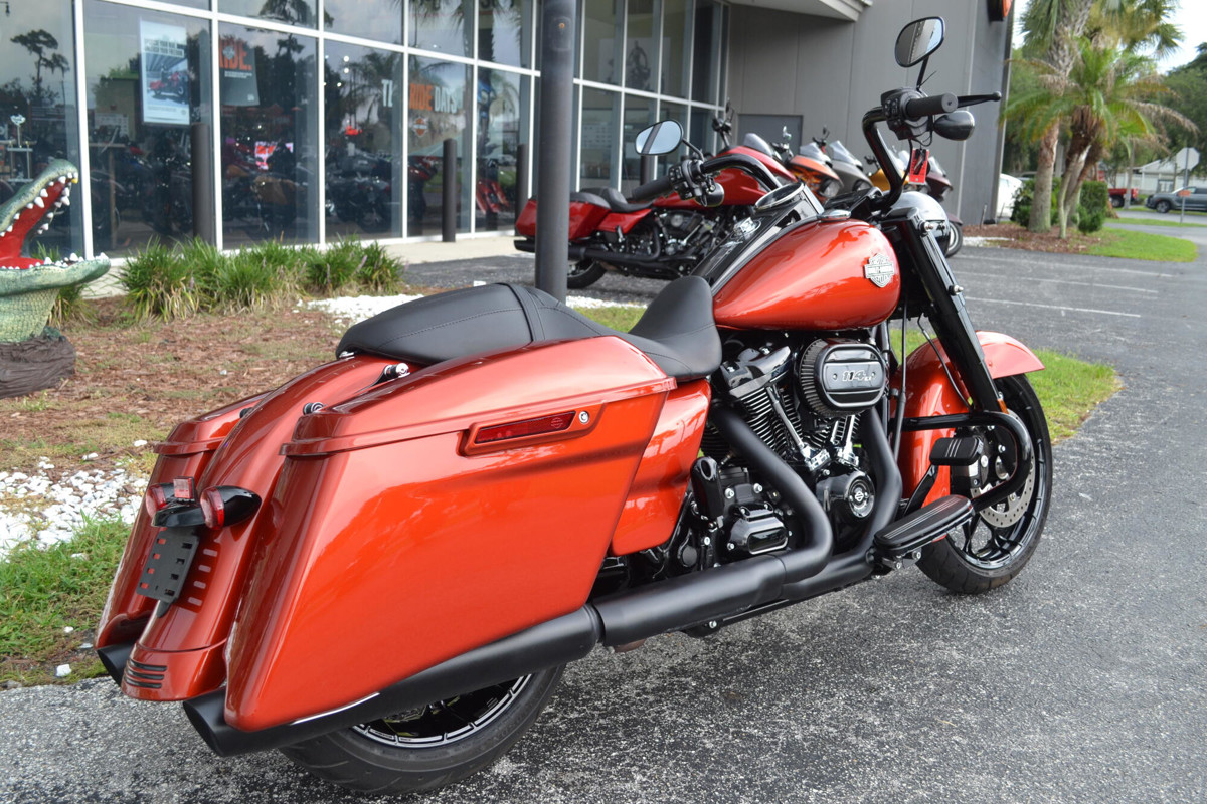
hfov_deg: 57.2
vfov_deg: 40.0
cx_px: 604
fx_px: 1106
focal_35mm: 33
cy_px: 402
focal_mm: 22
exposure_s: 1/125
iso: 250
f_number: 5.6
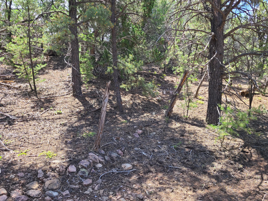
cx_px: 137
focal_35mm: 27
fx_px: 209
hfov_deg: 65.3
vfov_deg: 51.4
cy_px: 101
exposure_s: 1/317
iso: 40
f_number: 1.8
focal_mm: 5.4
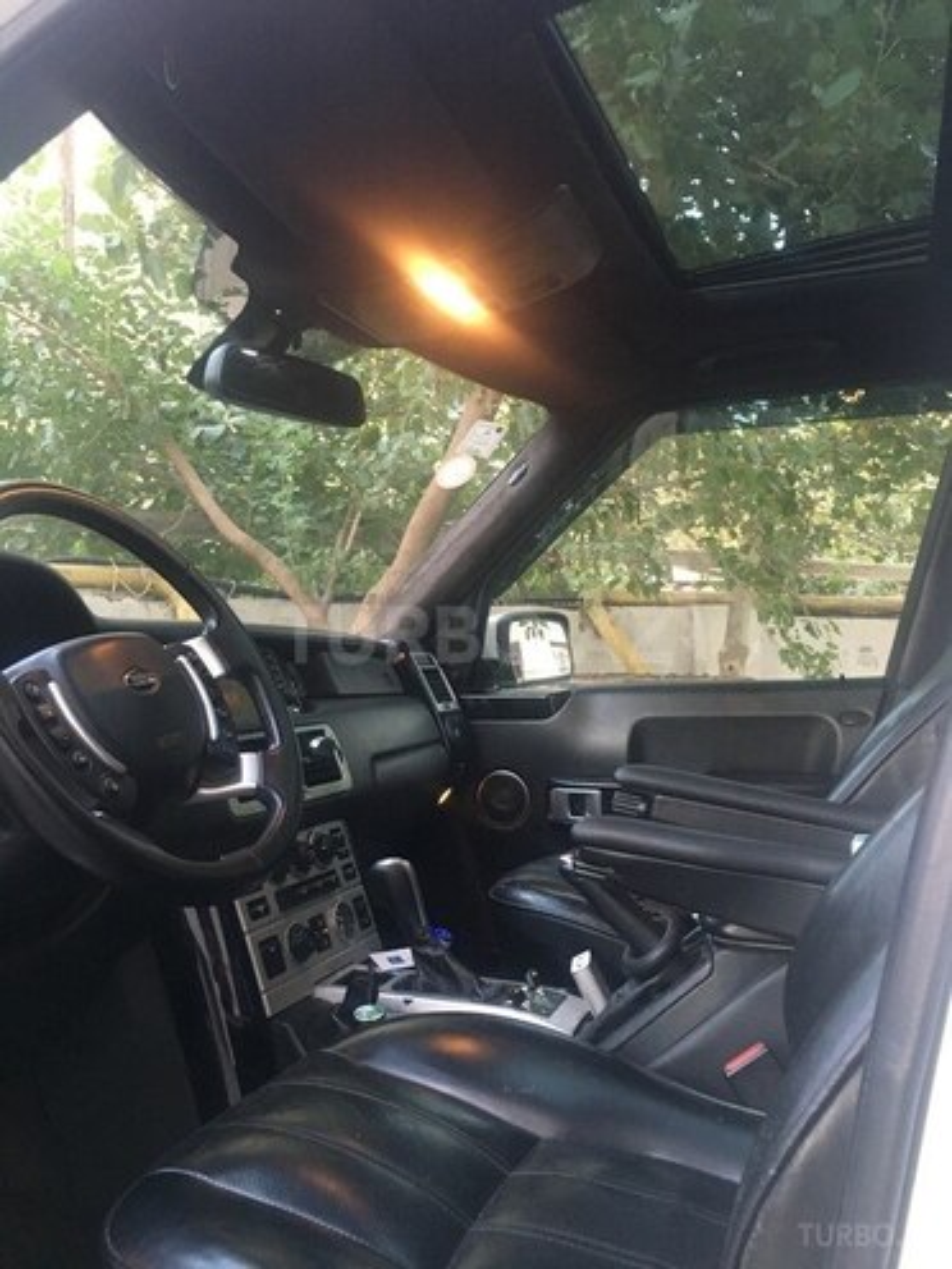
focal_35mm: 29
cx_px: 476
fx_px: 1063
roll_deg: +0.4
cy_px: 634
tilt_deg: +0.4
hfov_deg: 48.2
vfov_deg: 61.7
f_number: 2.2
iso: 250
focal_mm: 4.15
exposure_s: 1/33
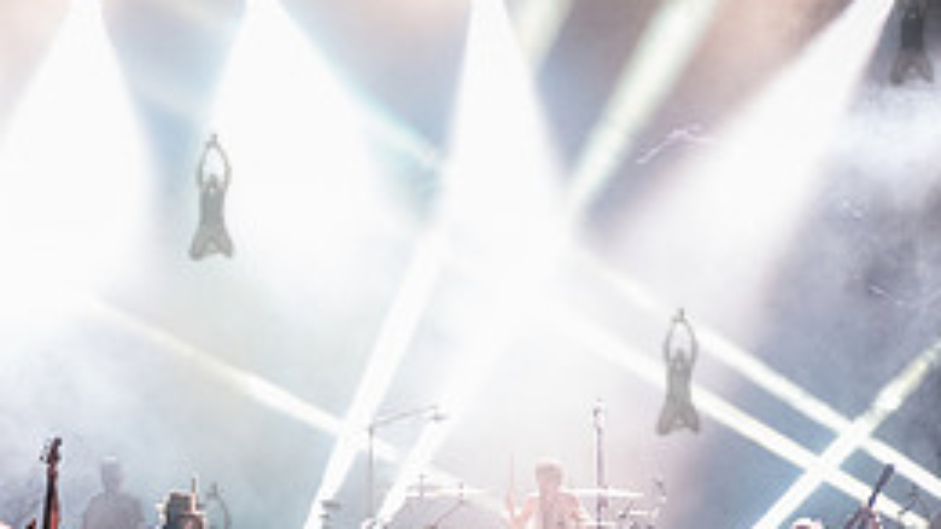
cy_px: 545
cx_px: 202
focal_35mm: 166
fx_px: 4140
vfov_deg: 7.3
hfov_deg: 12.9
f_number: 3.2
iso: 6400
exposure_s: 1/400
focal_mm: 70
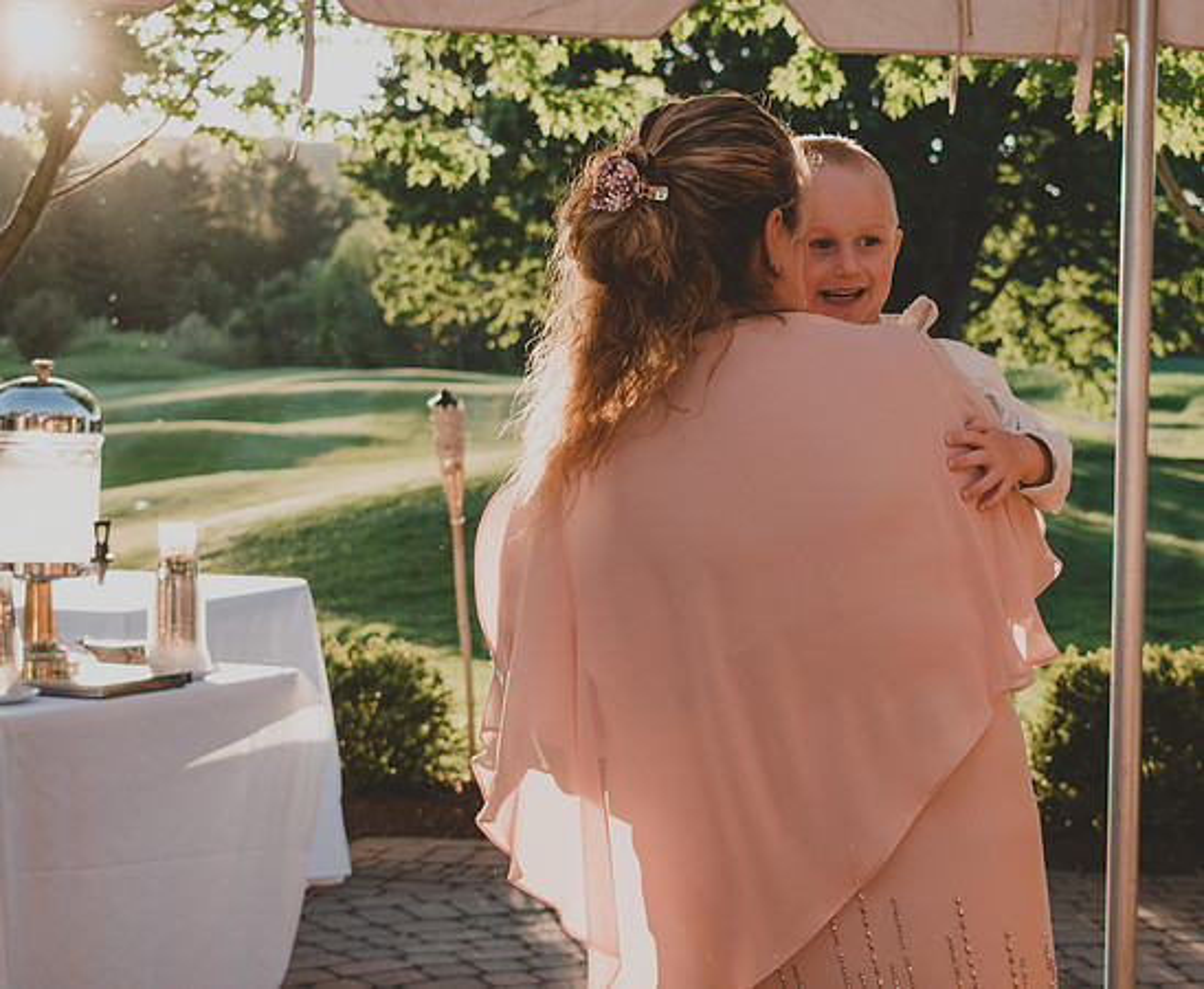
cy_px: 494
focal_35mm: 82
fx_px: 2968
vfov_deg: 18.9
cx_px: 742
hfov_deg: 22.9
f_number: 6.3
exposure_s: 1/160
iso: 100
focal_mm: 48
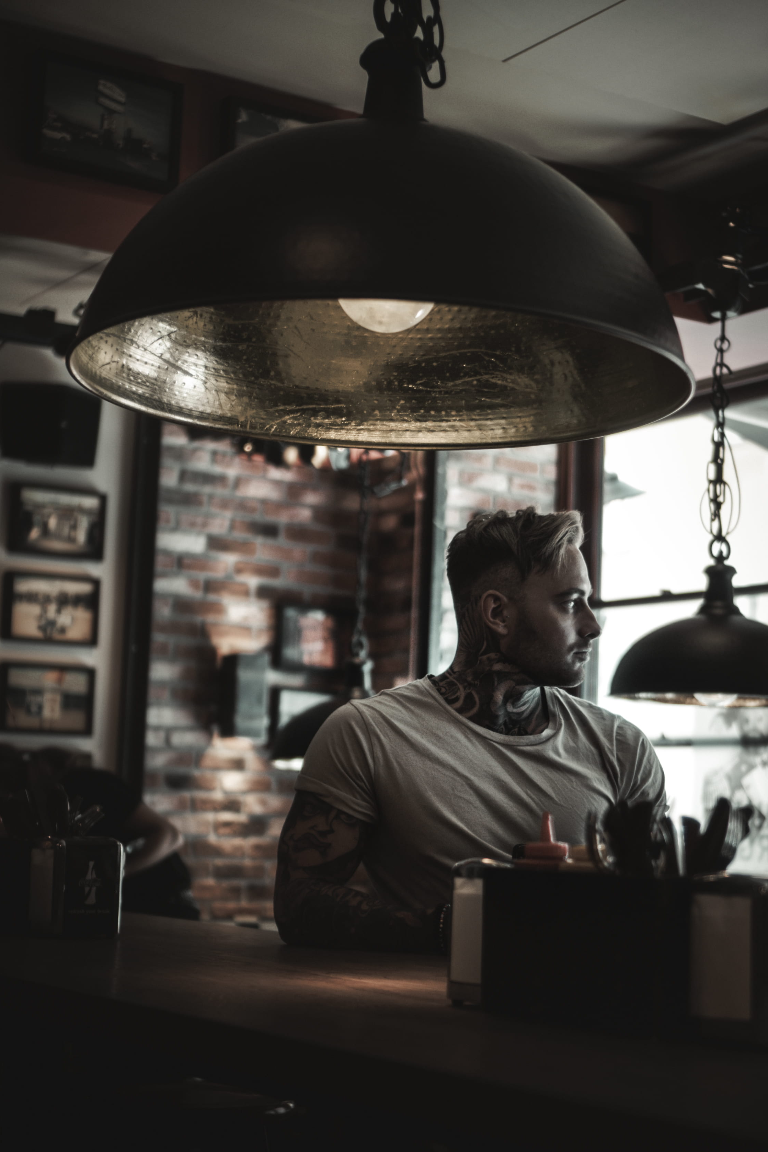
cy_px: 585
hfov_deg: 22.2
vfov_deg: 32.9
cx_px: 438
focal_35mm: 61
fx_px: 1952
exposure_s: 1/60
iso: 125
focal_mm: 35
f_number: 1.8
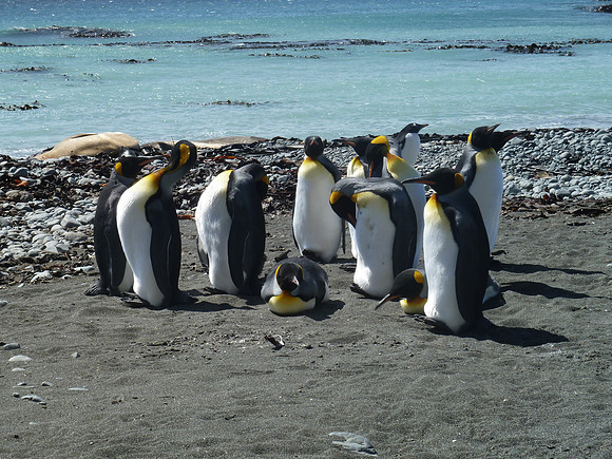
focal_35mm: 90
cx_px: 306
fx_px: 1591
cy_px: 230
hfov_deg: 21.8
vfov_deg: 16.4
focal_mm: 14.7
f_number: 4.3
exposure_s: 1/500
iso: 80
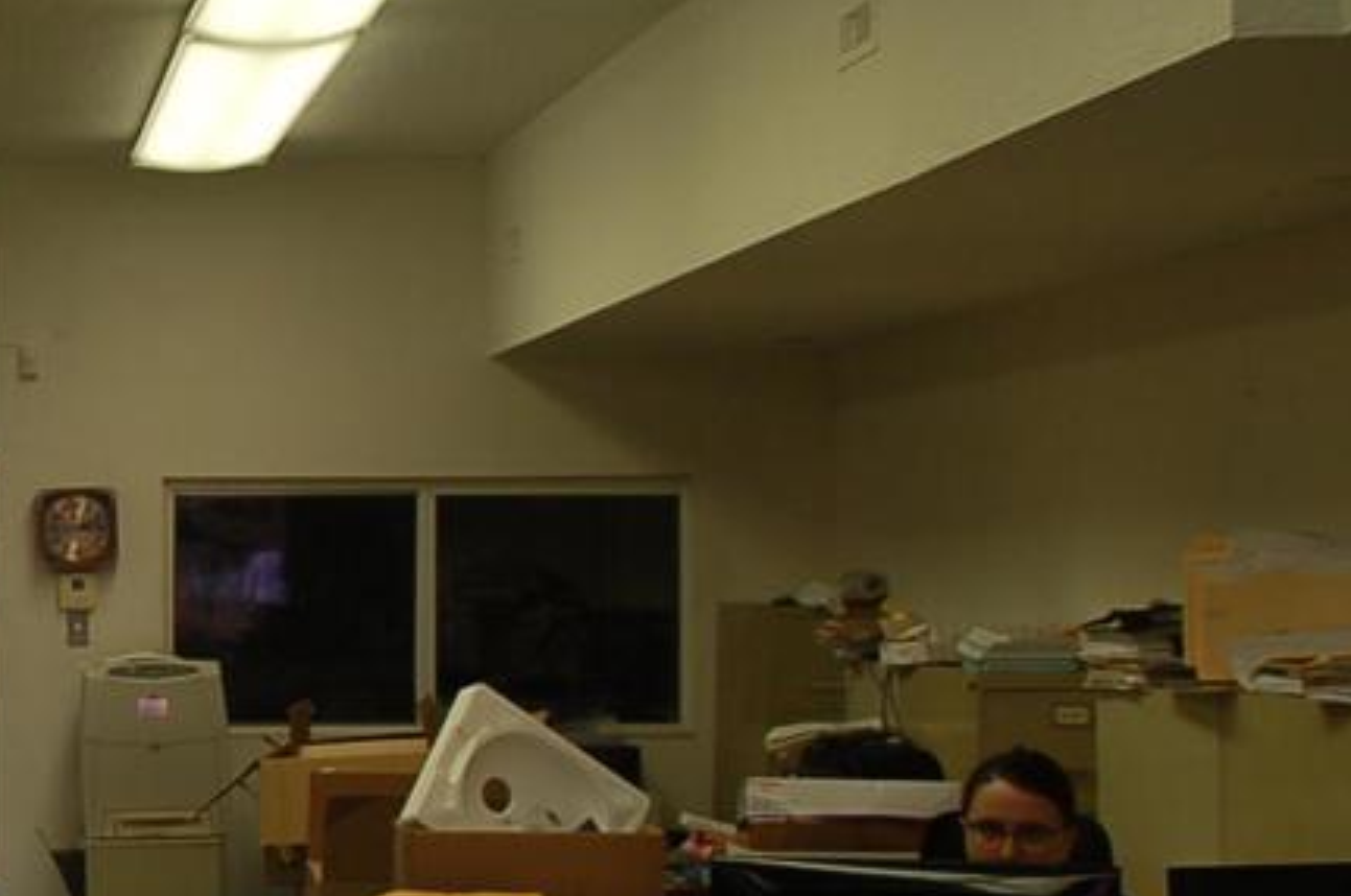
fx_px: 3342
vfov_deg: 15.3
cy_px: 537
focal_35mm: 89
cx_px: -191
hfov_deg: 21.5
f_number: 5.6
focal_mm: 25
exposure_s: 1/125
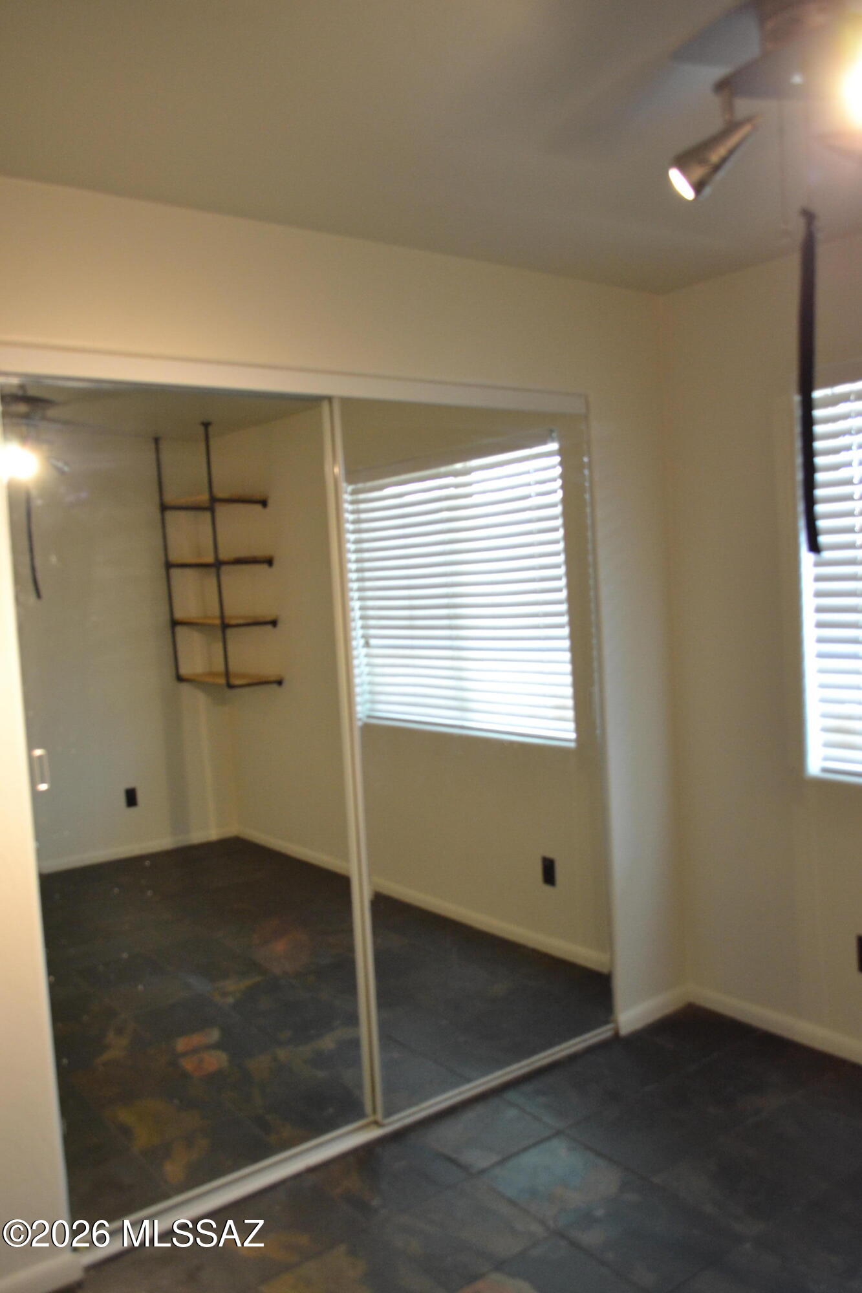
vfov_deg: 67.4
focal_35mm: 27
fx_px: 970
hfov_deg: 47.9
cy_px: 646
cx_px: 431
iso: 1250
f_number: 3.5
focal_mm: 18
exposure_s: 1/60
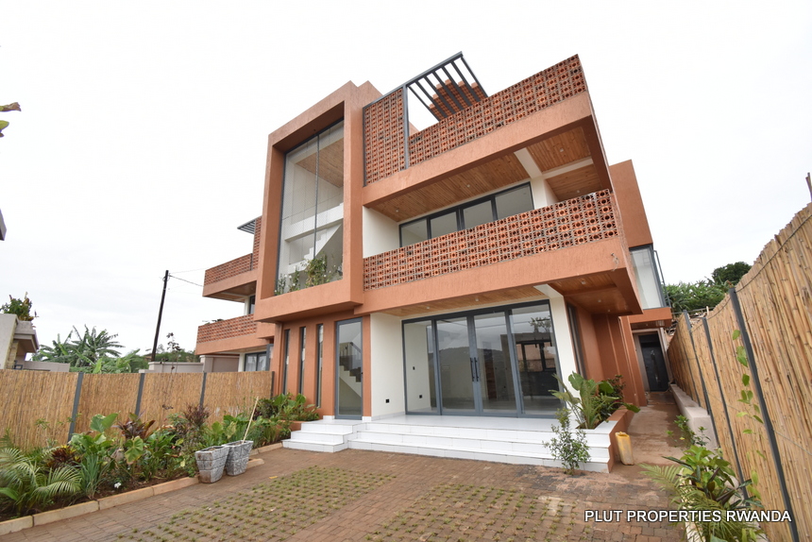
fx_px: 338
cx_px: 406
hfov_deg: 100.4
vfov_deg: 77.4
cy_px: 271
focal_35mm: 15
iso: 500
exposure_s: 1/500
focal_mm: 10
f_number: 8
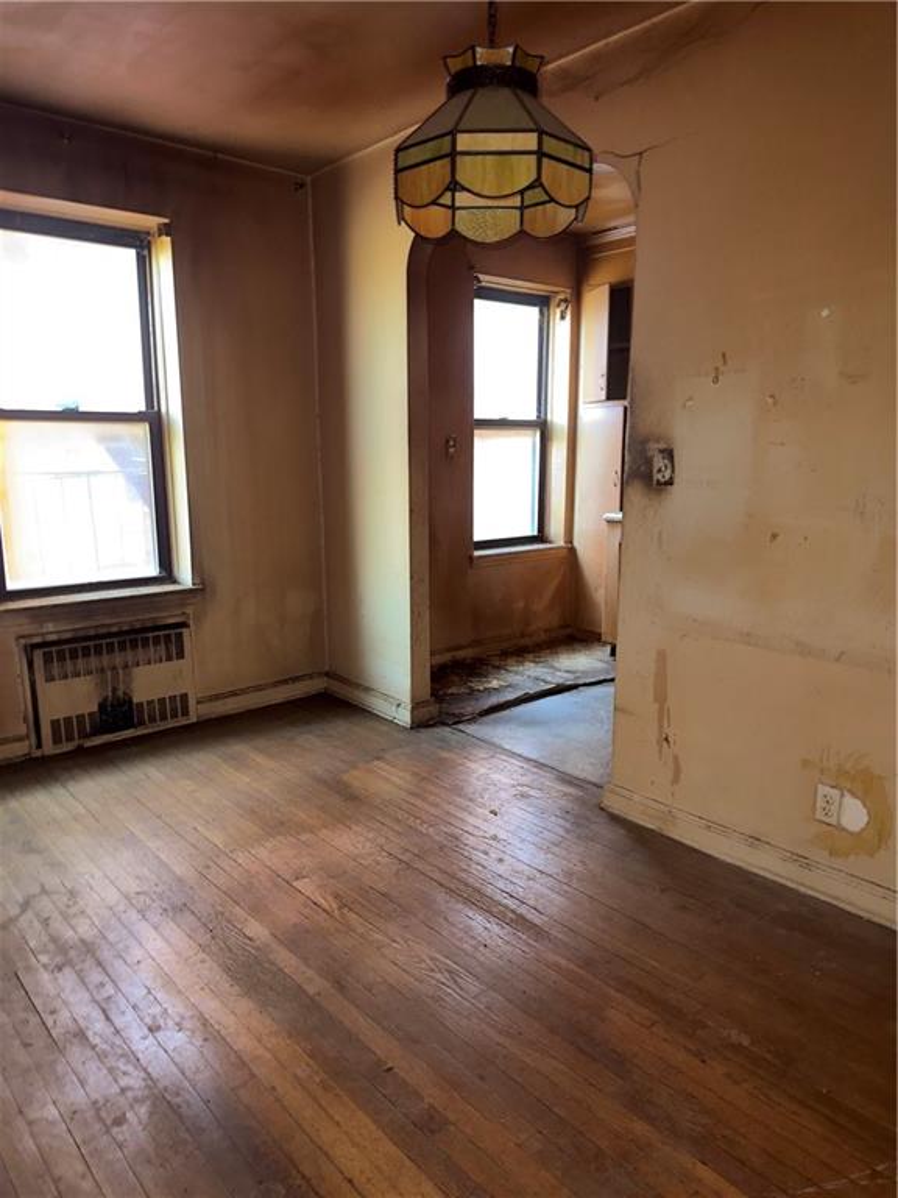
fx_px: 830
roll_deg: +0.7
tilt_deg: -9.6
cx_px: 449
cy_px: 599
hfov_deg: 56.8
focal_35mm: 24
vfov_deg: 71.6
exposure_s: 1/7
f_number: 1.78
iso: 160
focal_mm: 6.76
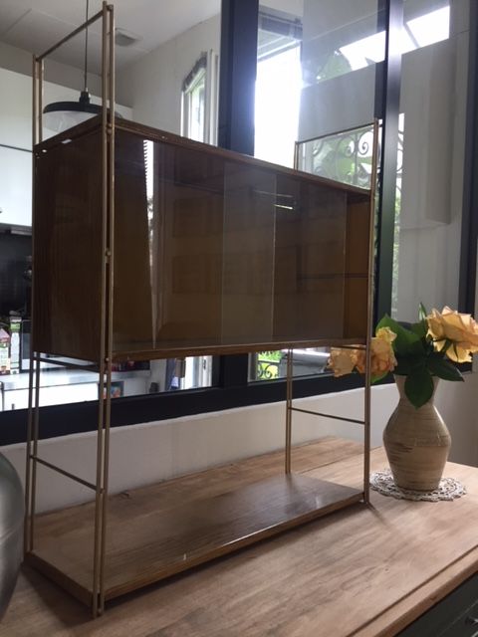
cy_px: 318
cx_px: 239
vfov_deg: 61.7
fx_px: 534
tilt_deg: -1.8
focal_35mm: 29
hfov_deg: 48.2
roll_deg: -1.3
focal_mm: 4.15
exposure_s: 1/33
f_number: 2.2
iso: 64
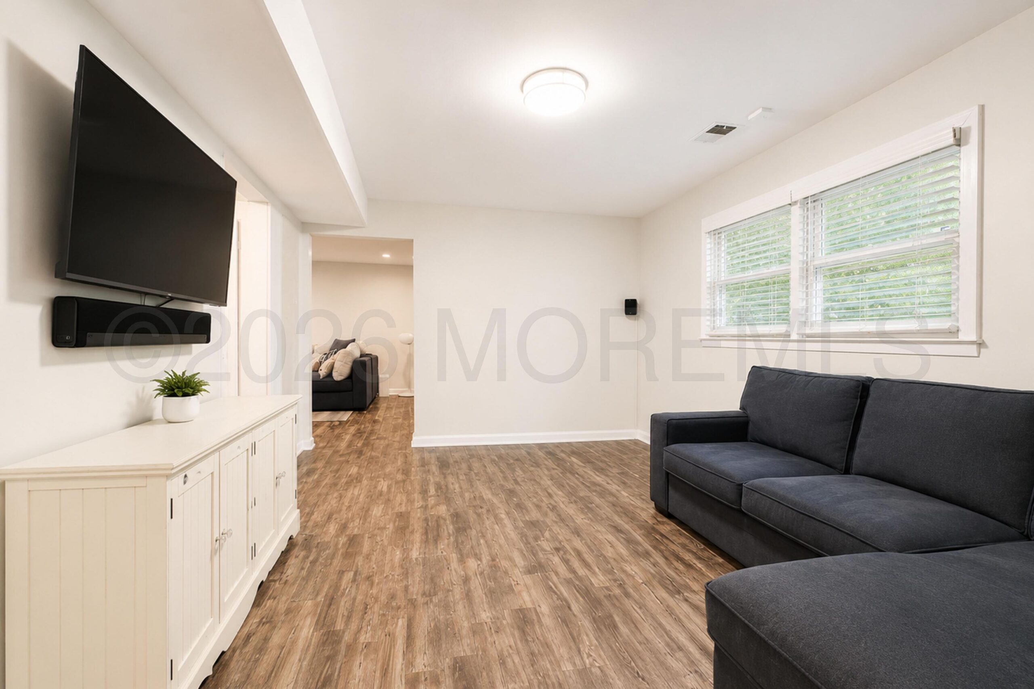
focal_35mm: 15
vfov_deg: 77.3
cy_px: 344
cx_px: 517
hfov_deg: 100.4
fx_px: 431
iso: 2000
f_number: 7.1
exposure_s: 1/60
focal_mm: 10
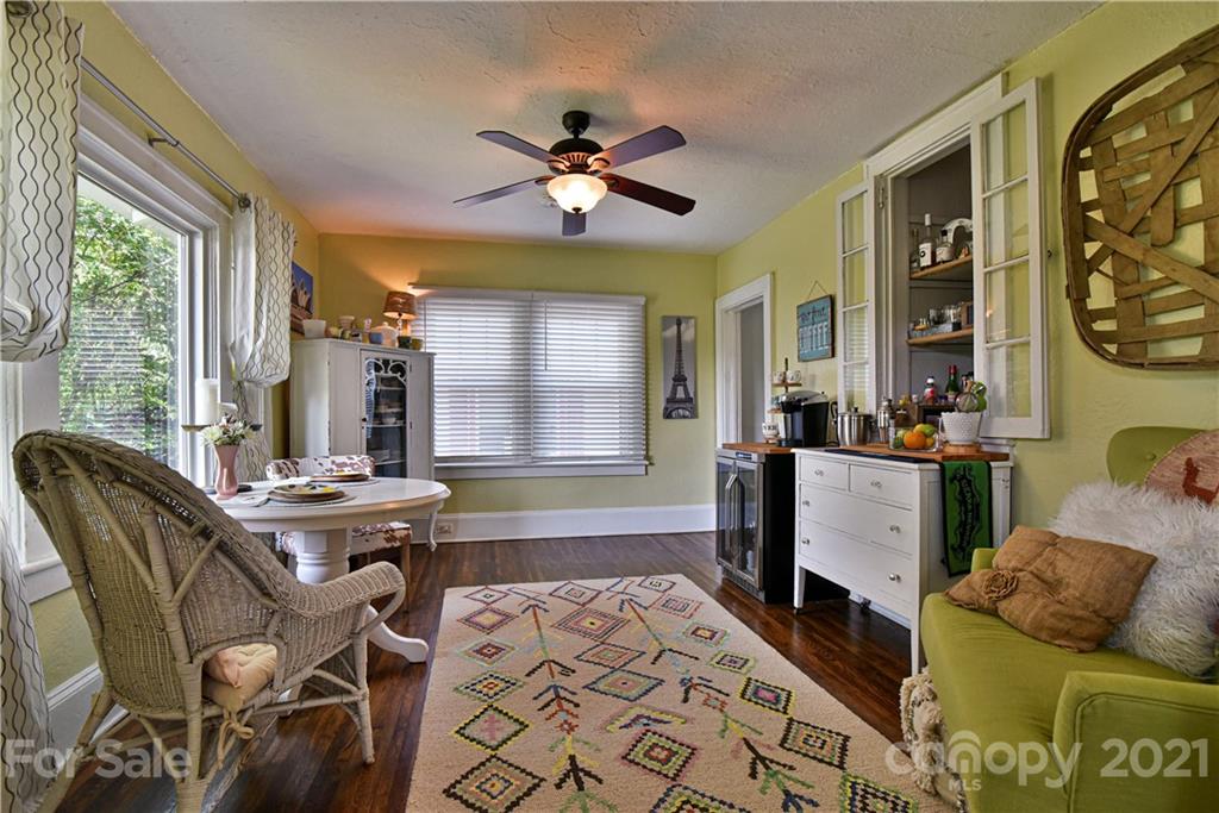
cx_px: 610
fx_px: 542
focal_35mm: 16
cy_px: 406
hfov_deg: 96.7
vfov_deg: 73.8
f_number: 6.3
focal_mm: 16
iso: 1600
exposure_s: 1/160
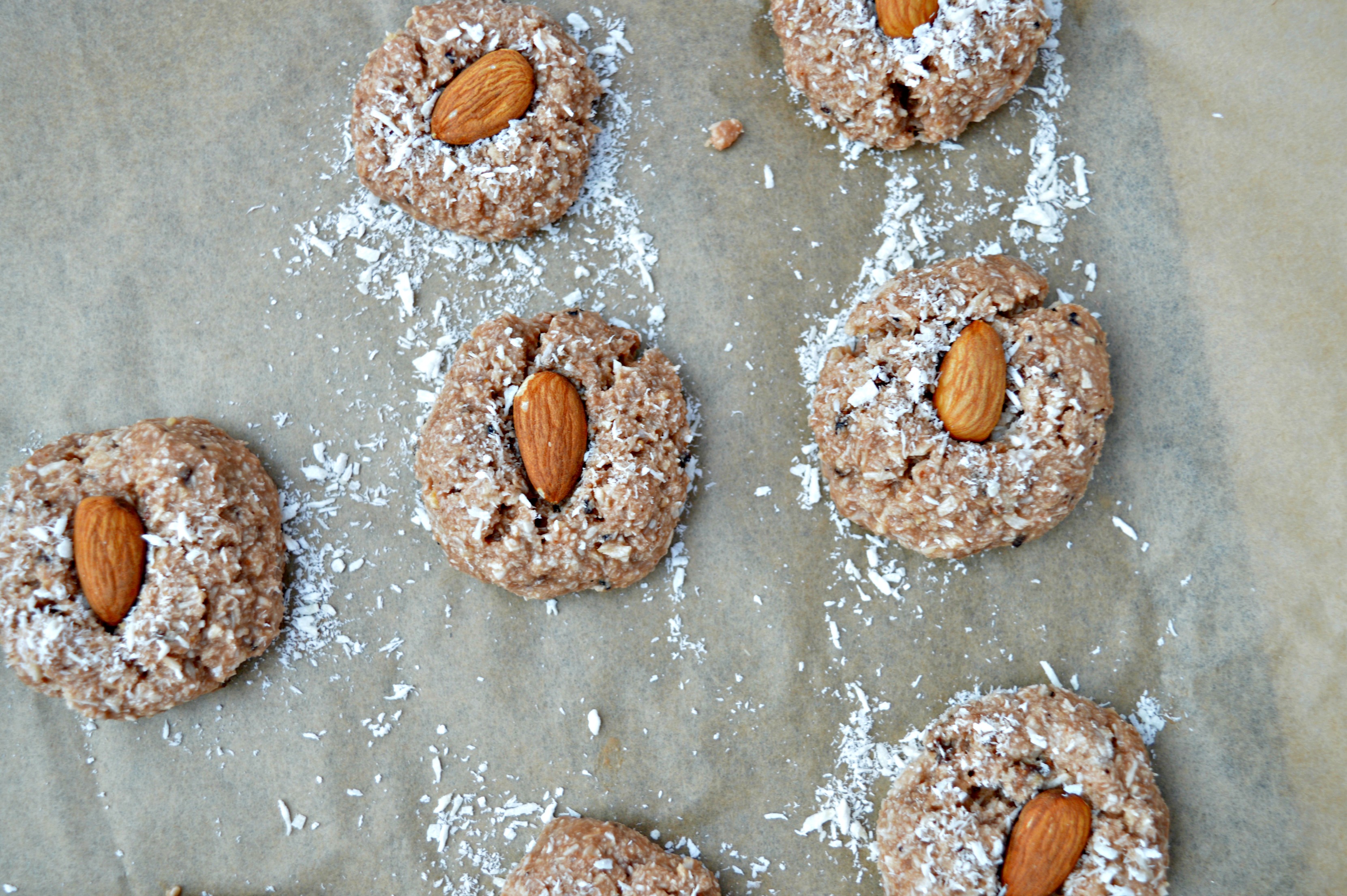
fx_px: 1570
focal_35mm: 42
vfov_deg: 31.8
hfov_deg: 46.4
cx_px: 674
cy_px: 448
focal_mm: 28
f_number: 5.6
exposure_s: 1/15
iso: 200
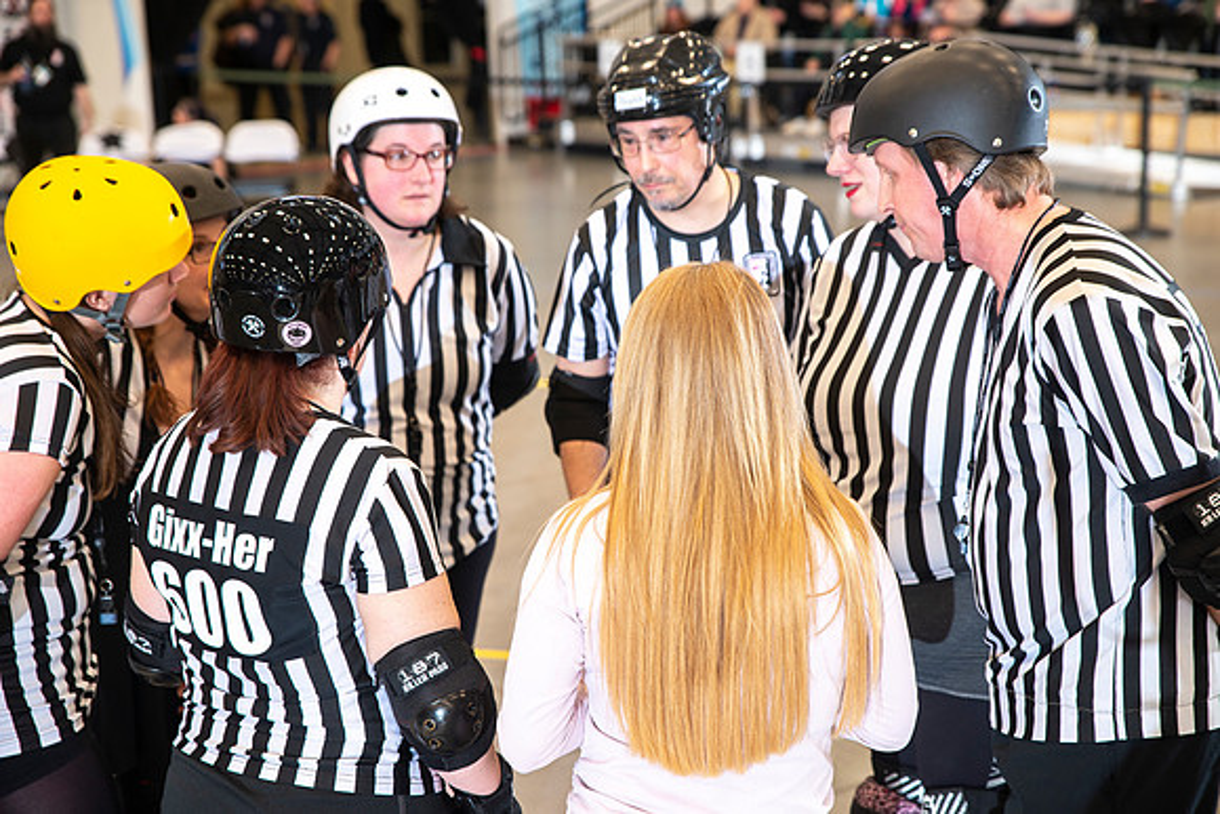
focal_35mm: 70
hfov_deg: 28.8
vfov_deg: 19.5
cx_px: 610
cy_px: 407
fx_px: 2373
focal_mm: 70
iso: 500
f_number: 4.5
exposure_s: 1/160
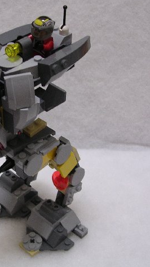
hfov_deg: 21.0
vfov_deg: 37.2
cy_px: 132
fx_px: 396
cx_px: 16
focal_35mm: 56
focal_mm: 5.8
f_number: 2.8
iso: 165
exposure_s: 1/3.5
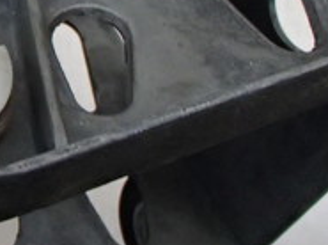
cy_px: -42
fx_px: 917
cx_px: -121
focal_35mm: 97
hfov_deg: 18.6
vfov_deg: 14.7
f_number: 3.9
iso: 800
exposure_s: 1/13
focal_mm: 5
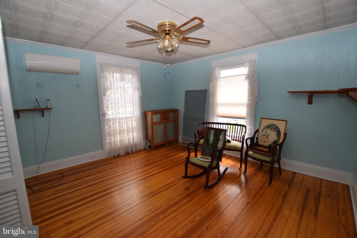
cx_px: 178
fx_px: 149
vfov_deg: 77.3
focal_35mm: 15
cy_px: 119
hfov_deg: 100.4
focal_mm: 10
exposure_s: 1/200
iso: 800
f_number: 4.5
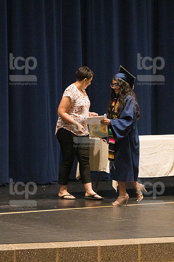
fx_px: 1330
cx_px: 87
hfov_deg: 7.5
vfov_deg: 11.2
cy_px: 131
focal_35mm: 183
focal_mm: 122
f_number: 4.5
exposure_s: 1/250
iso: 8000
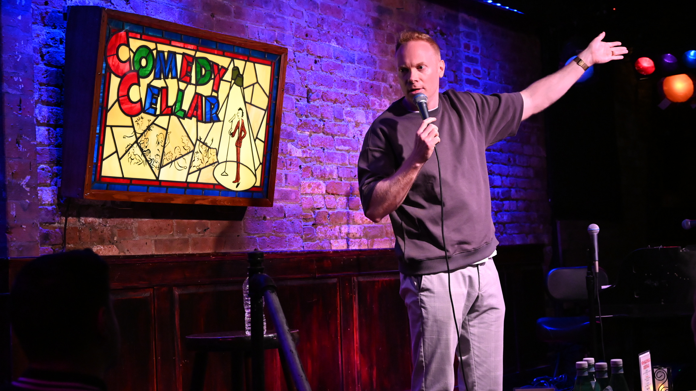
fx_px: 1163
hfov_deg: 33.3
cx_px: 348
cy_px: 177
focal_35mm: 63
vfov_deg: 19.1
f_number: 6
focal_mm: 60
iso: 8000
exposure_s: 1/60
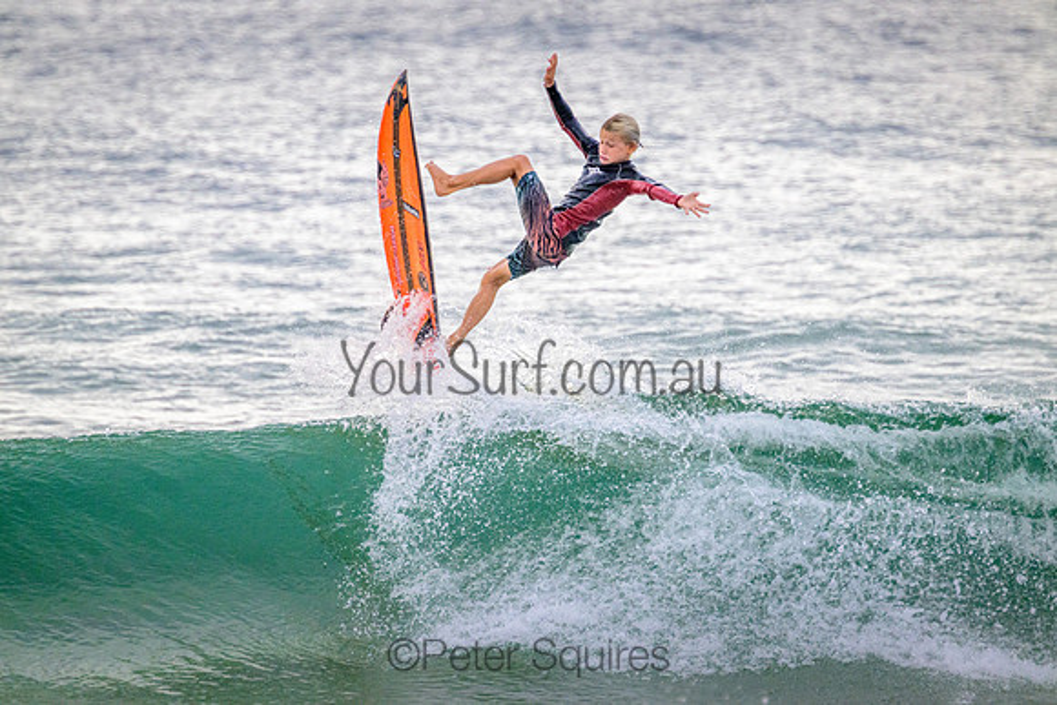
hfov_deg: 2.6
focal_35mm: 800
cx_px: 528
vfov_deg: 1.7
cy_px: 352
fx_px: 23493
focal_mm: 800
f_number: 11
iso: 2500
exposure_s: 1/2000
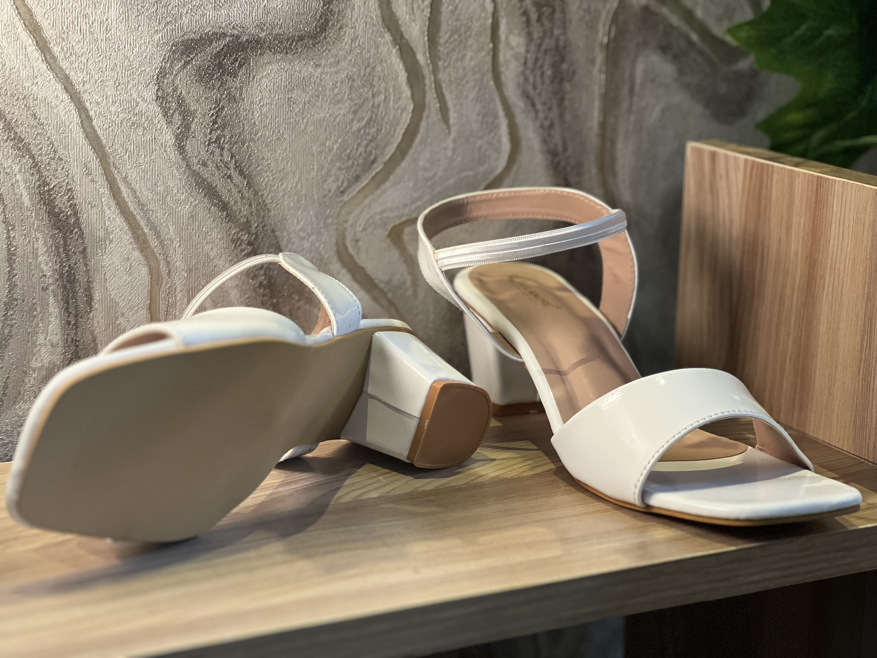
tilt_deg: -14.2
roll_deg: -1.5
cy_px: 329
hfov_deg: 25.3
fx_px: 1951
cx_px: 438
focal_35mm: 77
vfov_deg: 19.1
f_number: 2.8
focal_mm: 9
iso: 320
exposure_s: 1/33
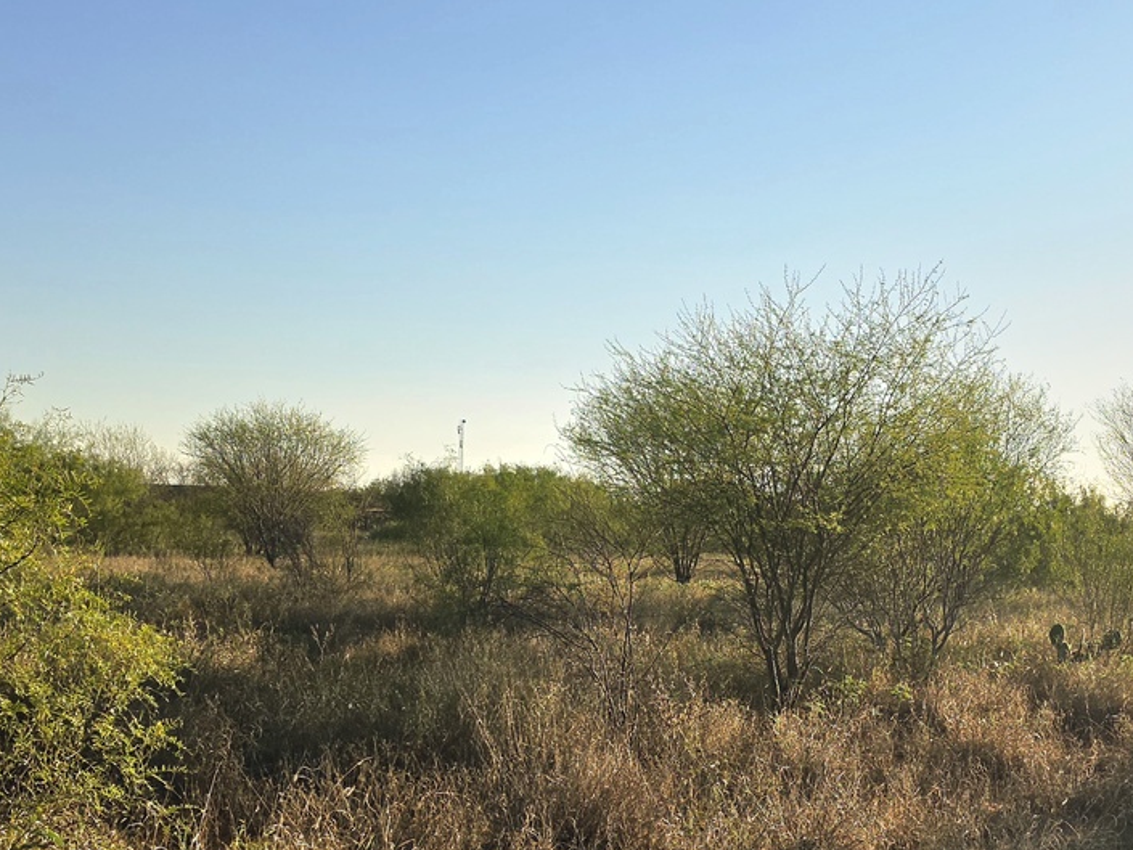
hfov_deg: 40.0
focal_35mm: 47
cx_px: 744
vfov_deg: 30.1
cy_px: 684
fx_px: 1539
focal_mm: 6.5
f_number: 1.4
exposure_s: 1/909
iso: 10
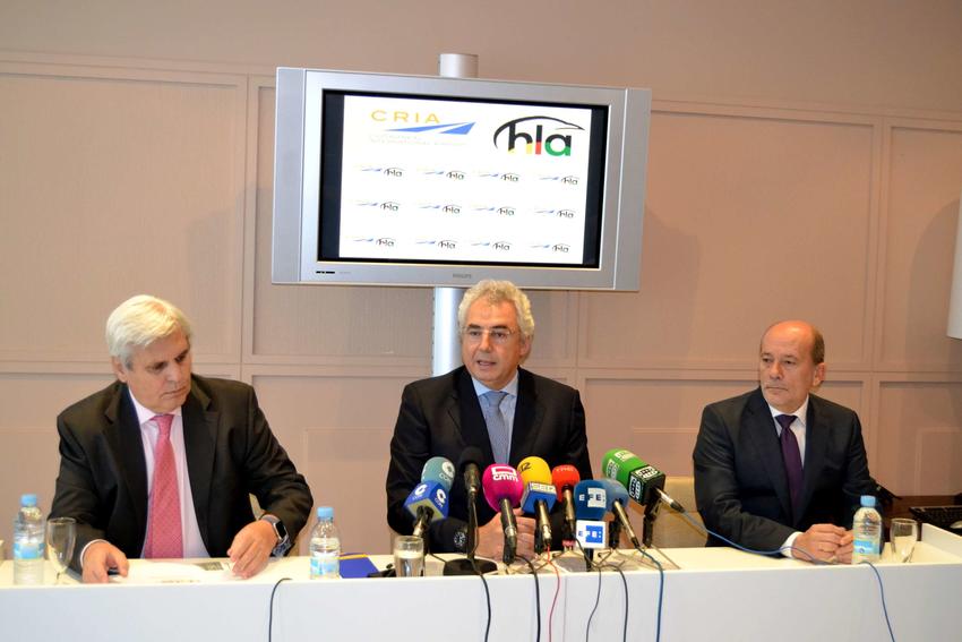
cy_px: 321
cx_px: 481
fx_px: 1203
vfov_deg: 29.9
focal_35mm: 45
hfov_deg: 43.6
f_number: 4.2
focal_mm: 30
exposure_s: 1/60
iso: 2500
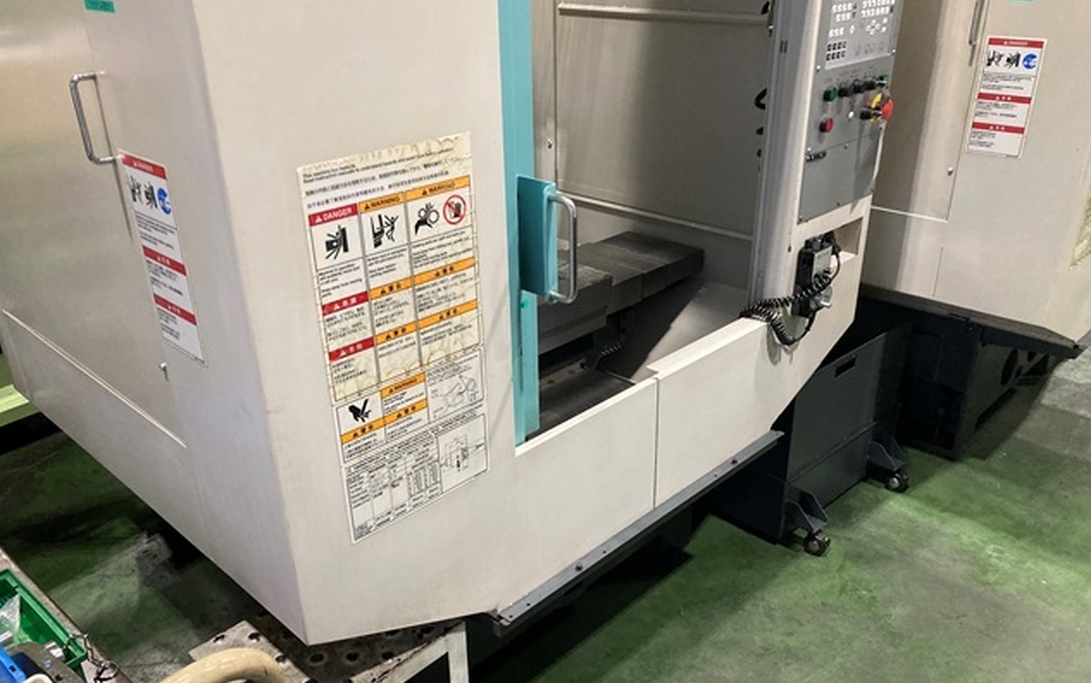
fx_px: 892
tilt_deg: -26.4
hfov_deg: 62.9
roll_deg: +0.6
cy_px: 381
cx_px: 543
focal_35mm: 30
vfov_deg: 41.8
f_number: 1.8
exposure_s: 1/60
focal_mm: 3.99
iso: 250
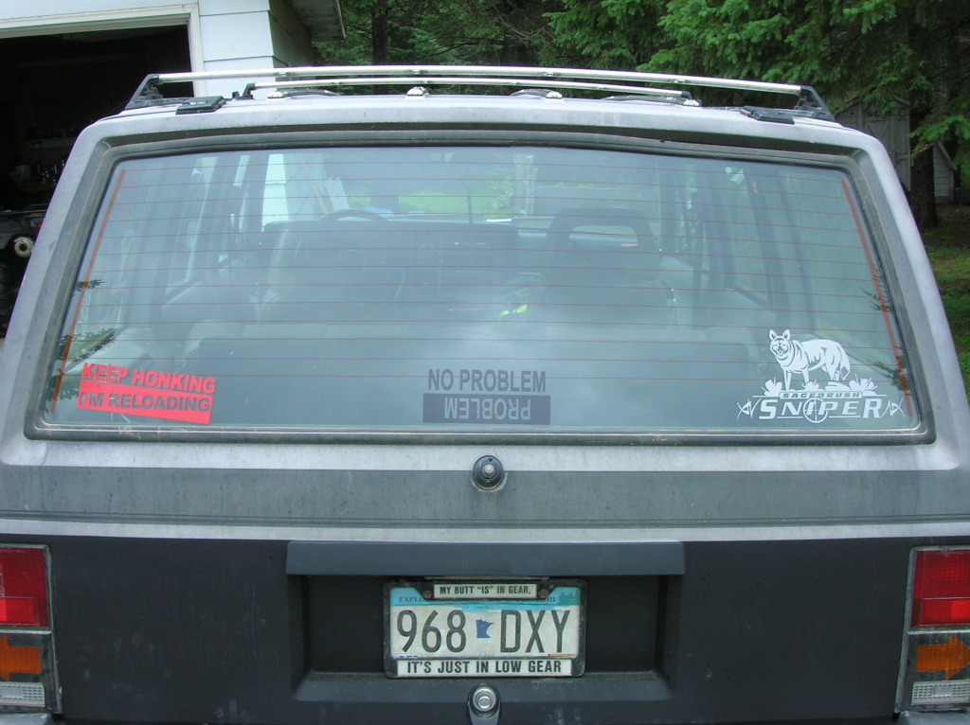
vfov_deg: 34.3
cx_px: 485
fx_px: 1176
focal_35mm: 42
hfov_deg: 44.8
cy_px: 362
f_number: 5.2
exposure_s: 1/61
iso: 50
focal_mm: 7
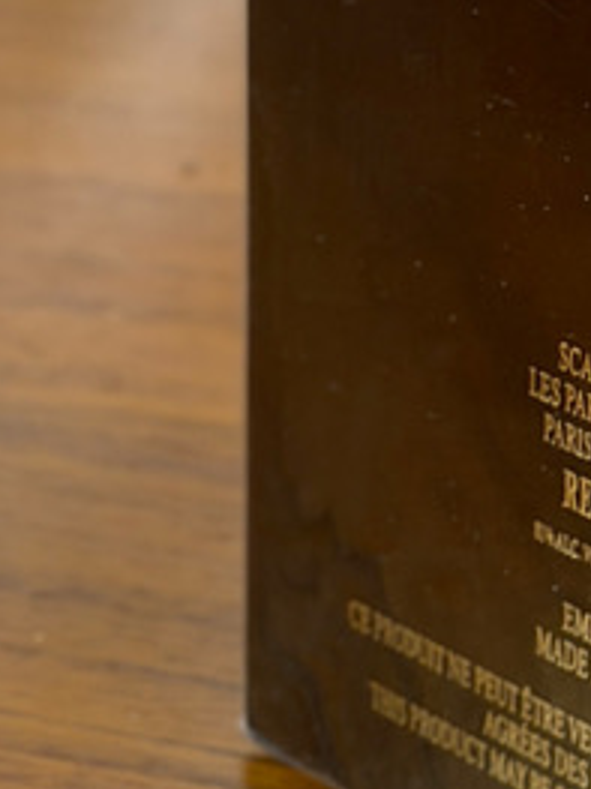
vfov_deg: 10.6
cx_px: 984
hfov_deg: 7.7
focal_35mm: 187
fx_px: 4260
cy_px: 186
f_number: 1.78
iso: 64
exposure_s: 1/60
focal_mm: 6.76
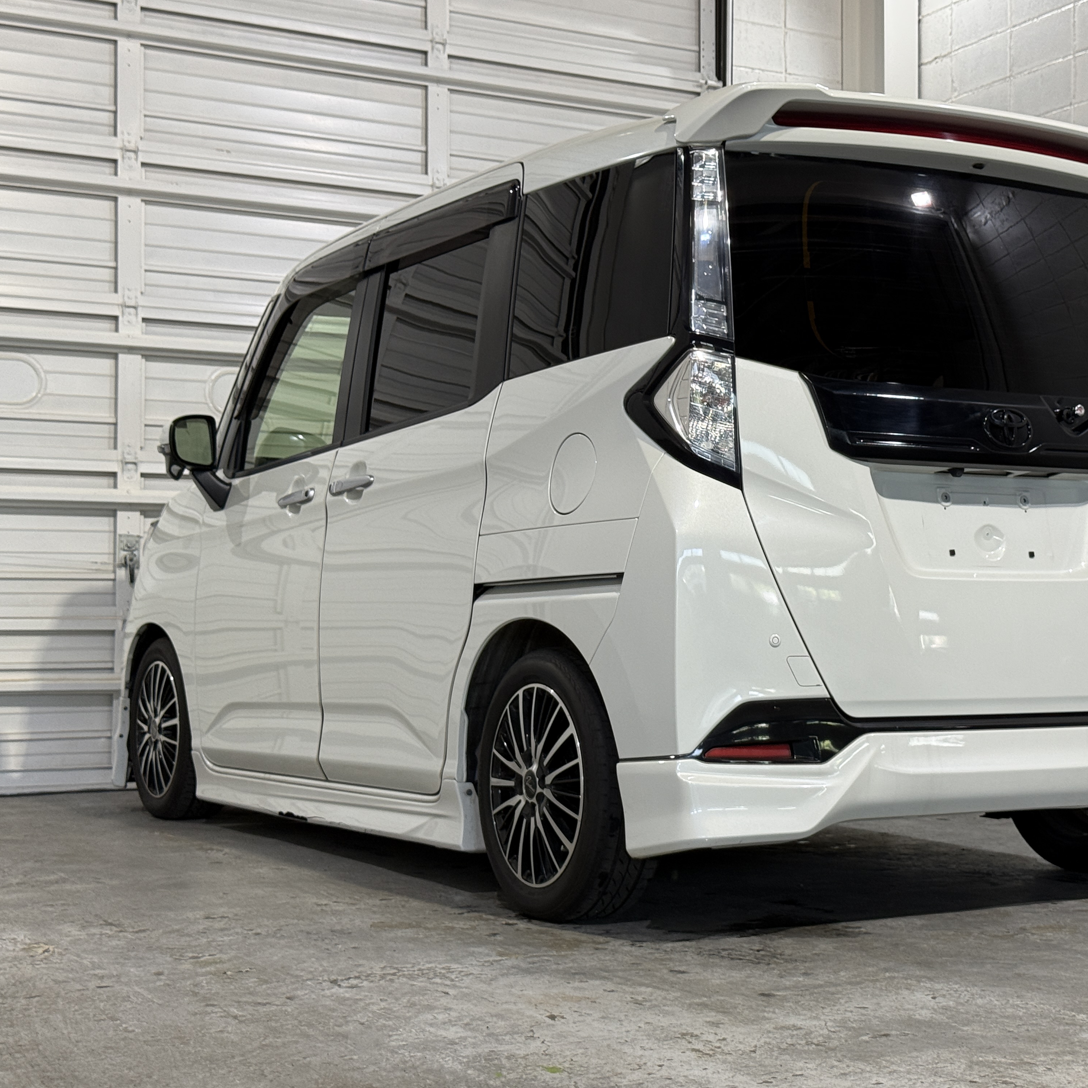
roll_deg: -0.2
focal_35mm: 57
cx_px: 704
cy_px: 541
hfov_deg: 29.9
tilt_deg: +2.2
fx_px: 2027
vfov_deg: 30.0
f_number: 1.78
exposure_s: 1/60
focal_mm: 6.76
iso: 80
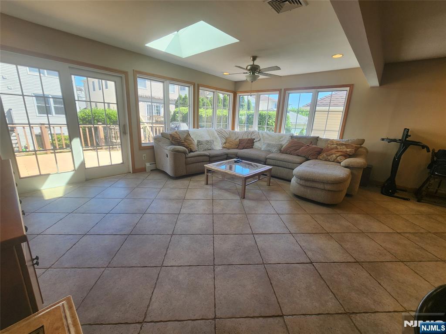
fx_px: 167
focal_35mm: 13
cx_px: 223
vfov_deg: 89.9
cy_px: 167
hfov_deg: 106.2
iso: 50
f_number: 2.2
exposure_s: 1/195
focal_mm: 2.2
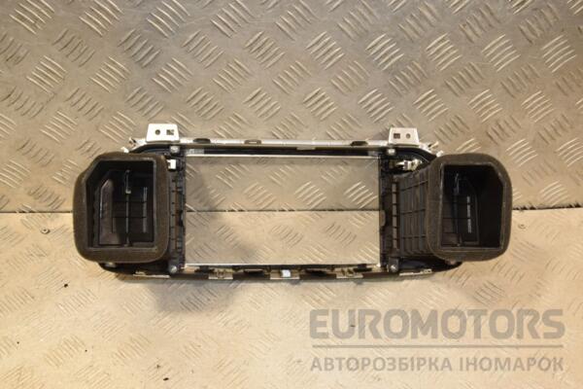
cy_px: 194
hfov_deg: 49.6
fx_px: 632
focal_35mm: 39
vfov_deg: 34.2
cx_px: 292
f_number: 6.3
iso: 800
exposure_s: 1/200
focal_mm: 26
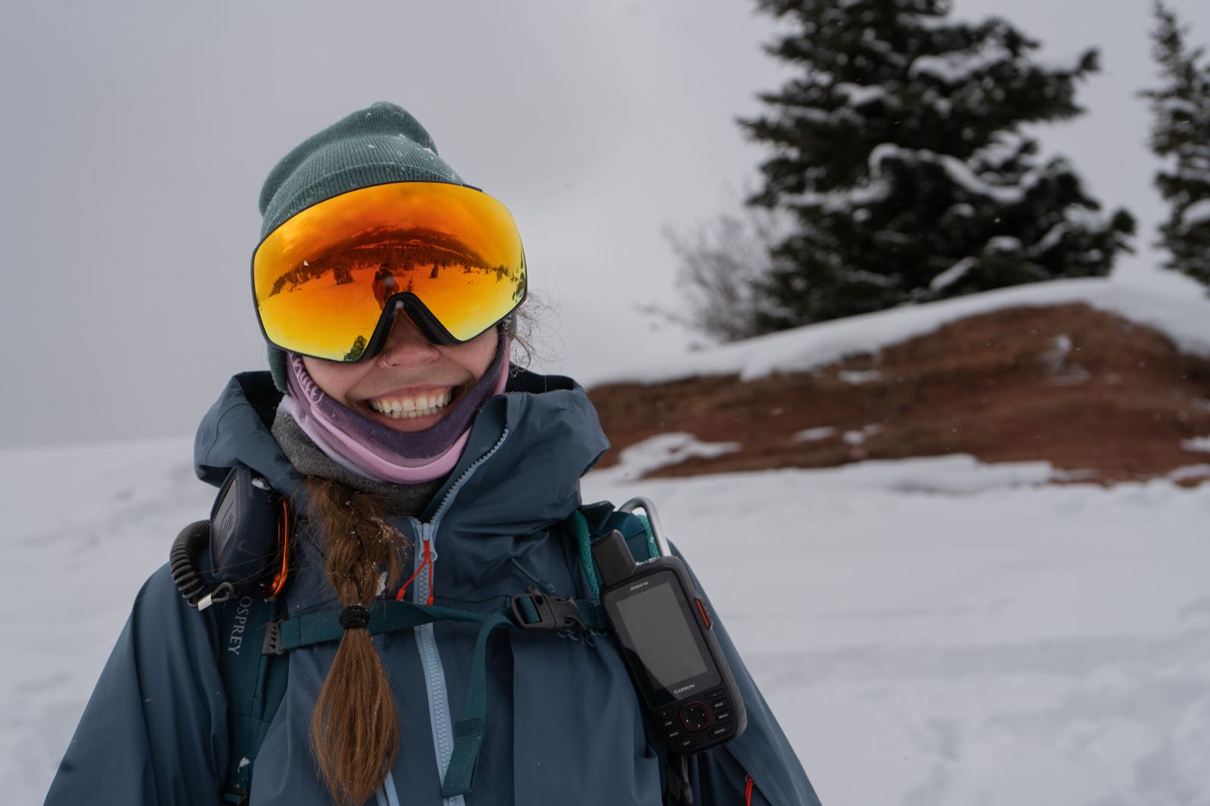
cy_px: 403
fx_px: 1613
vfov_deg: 28.1
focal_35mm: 48
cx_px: 605
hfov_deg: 41.1
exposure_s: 1/640
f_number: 6.3
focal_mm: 48
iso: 200
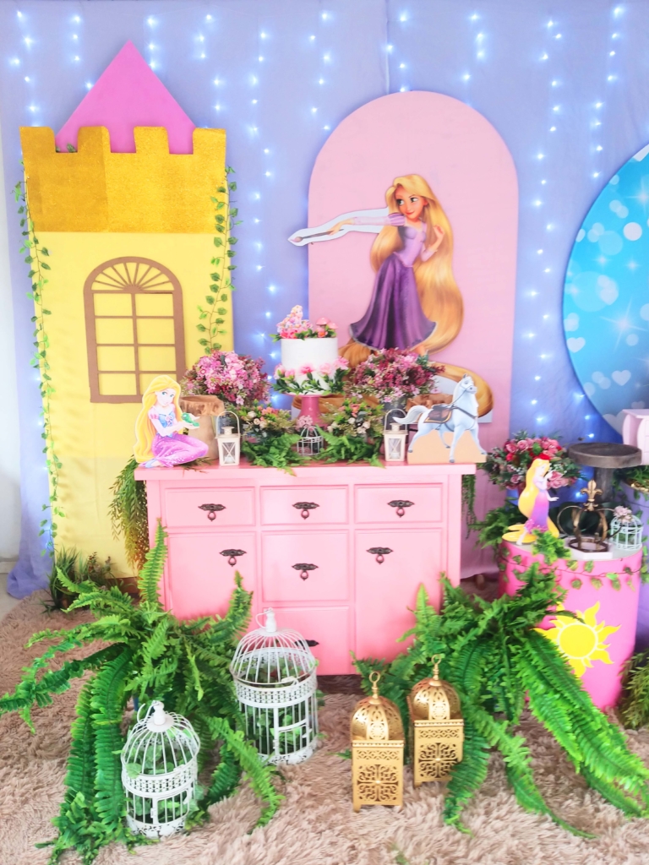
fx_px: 675
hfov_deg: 51.4
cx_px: 324
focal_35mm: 27
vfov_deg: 65.3
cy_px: 432
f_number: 1.7
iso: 64
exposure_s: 1/60
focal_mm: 3.93
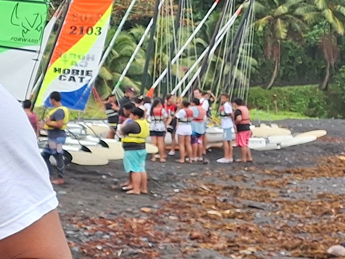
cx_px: -357
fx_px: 1047
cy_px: 133
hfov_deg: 15.0
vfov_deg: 14.1
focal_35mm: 105
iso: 40
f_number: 1.8
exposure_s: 1/643
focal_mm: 5.54
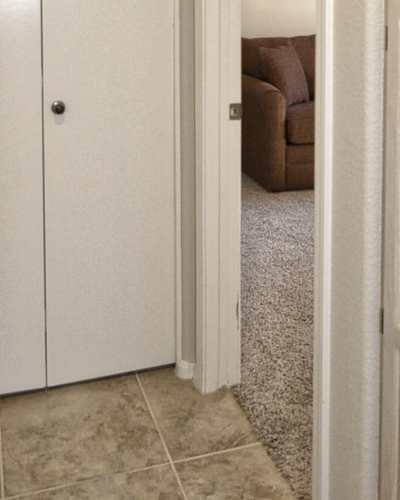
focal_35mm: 43
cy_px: 22
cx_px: 187
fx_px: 641
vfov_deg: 38.7
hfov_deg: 34.6
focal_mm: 11
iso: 1000
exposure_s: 1/60
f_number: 2.8
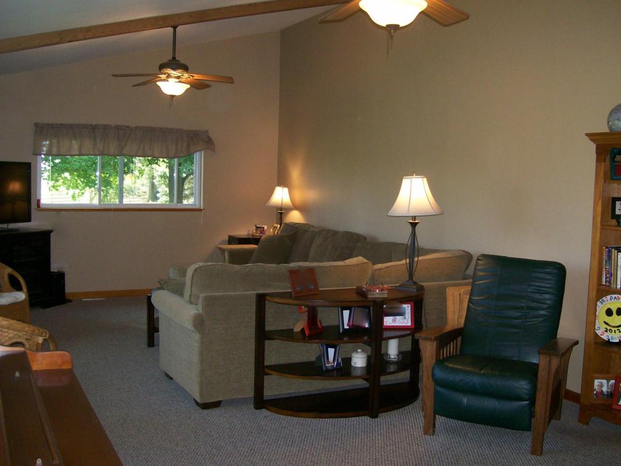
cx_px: 310
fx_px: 646
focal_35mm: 36
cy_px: 233
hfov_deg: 51.4
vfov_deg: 39.7
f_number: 2.7
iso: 140
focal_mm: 6
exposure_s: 1/64
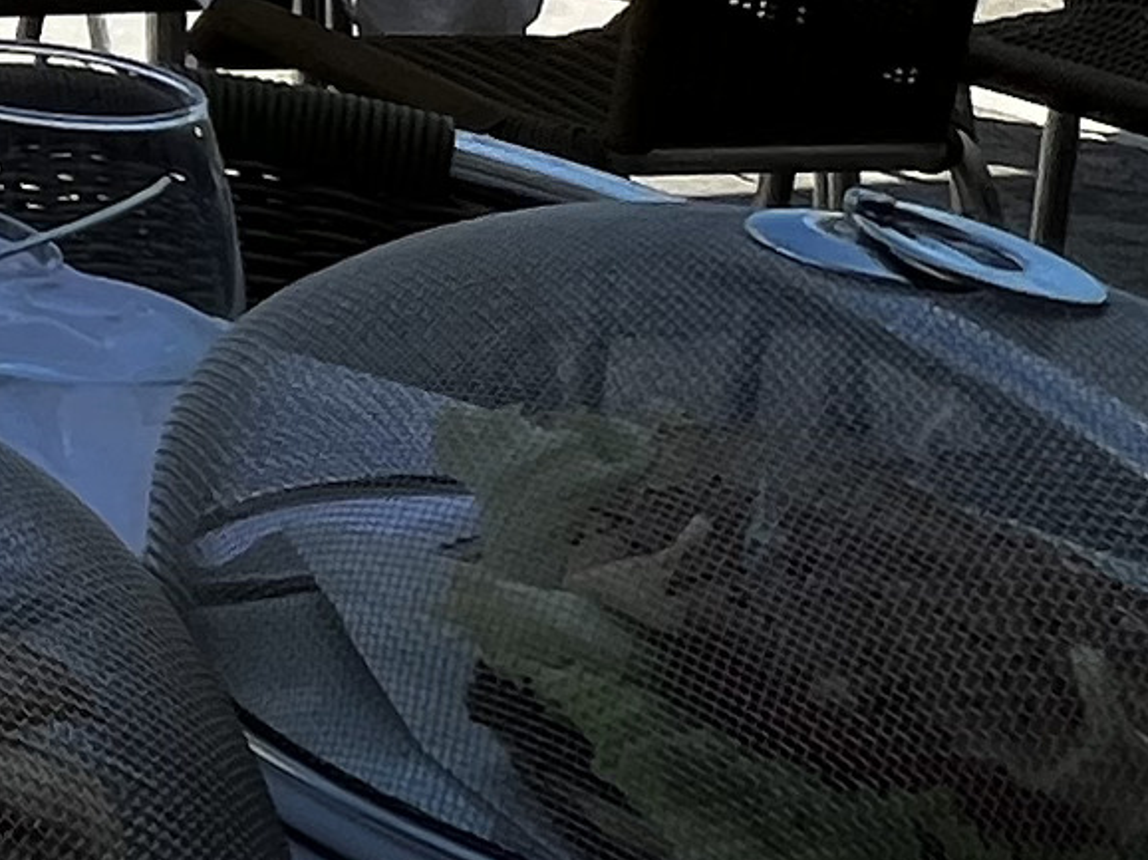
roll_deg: -0.6
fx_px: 2984
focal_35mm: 90
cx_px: -1482
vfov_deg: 14.0
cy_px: -834
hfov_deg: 15.0
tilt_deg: +1.5
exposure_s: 1/2481
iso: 32
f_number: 1.8
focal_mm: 1.57
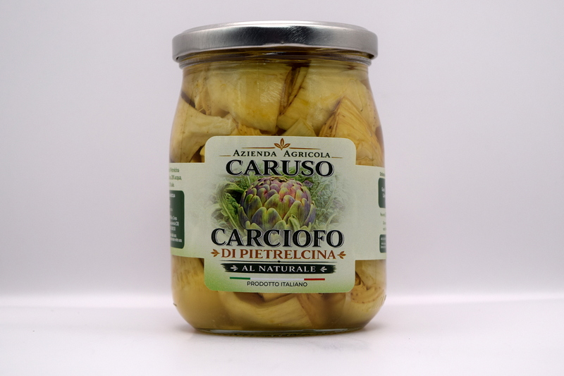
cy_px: 188
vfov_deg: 16.5
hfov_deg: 24.6
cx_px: 282
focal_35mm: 82
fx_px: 1292
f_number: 8
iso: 400
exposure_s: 1/250
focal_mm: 55
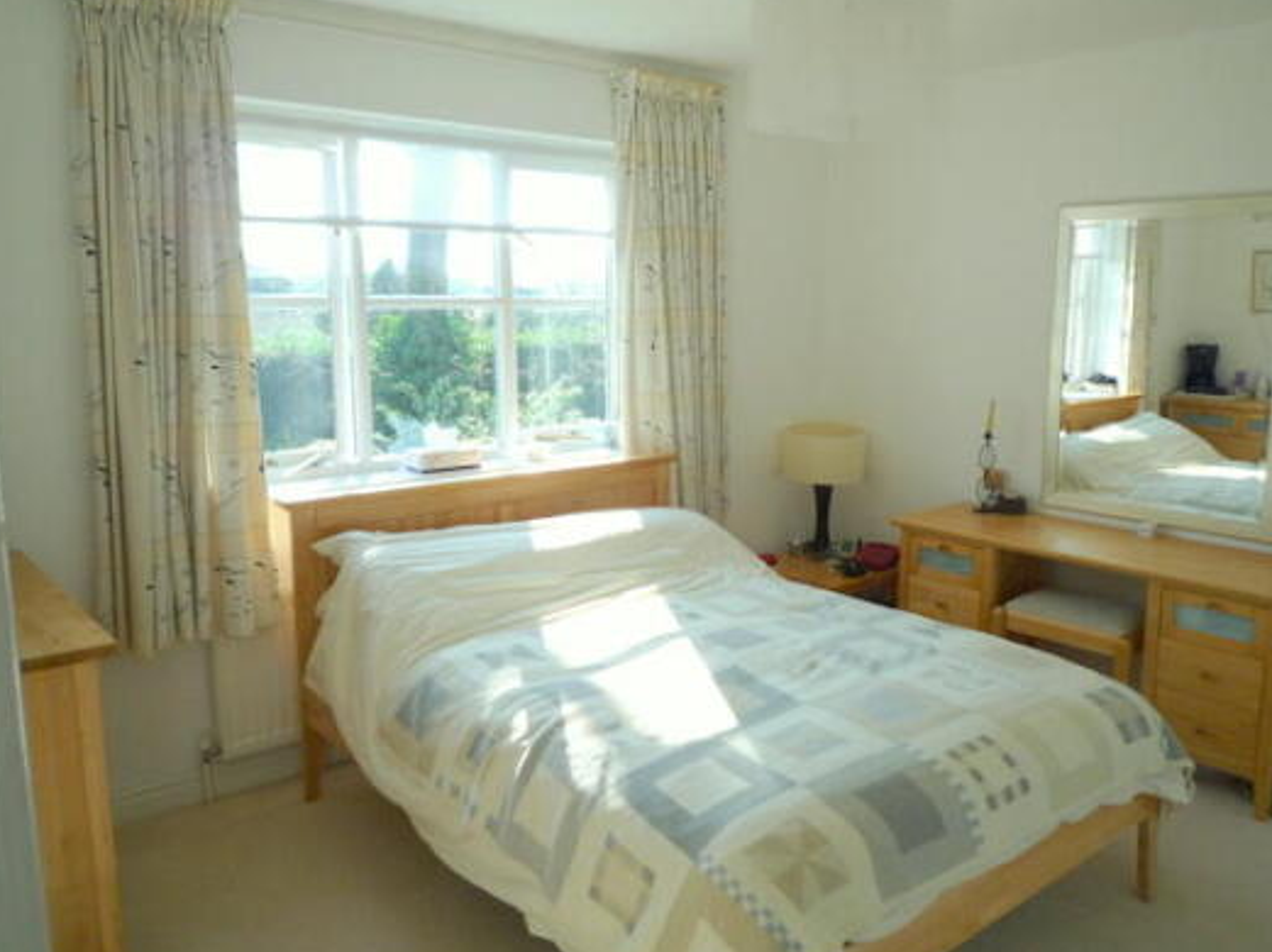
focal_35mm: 28
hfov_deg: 63.3
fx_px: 1028
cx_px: 697
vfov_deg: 49.7
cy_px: 480
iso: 100
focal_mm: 4.4
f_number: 2.8
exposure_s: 1/200
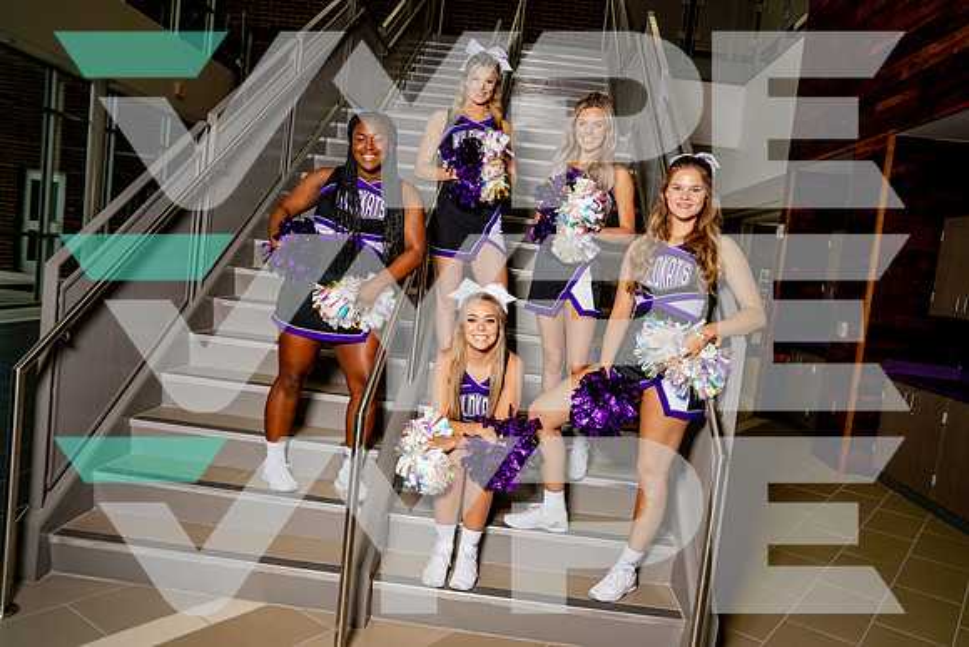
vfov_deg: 46.4
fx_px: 754
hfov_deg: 65.5
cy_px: 324
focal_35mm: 28
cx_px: 484
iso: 100
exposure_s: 1/250
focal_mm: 28
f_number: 5.6
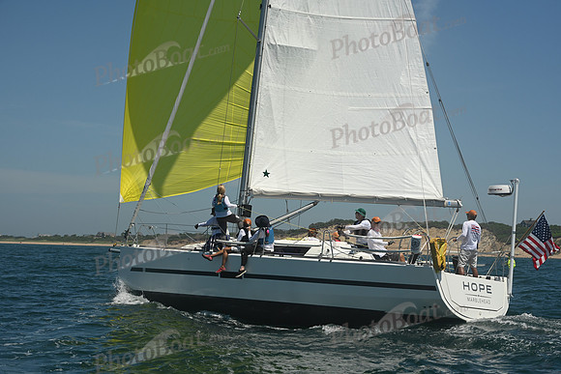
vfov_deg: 19.5
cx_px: 280
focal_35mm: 70
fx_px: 1091
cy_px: 187
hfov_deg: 28.8
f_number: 10
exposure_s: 1/1000
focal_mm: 70
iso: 320
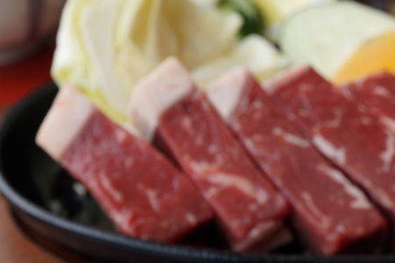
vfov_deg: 16.6
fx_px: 900
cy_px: 67
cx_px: 281
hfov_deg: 24.6
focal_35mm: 82
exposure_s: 1/100
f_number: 8
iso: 200
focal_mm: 30
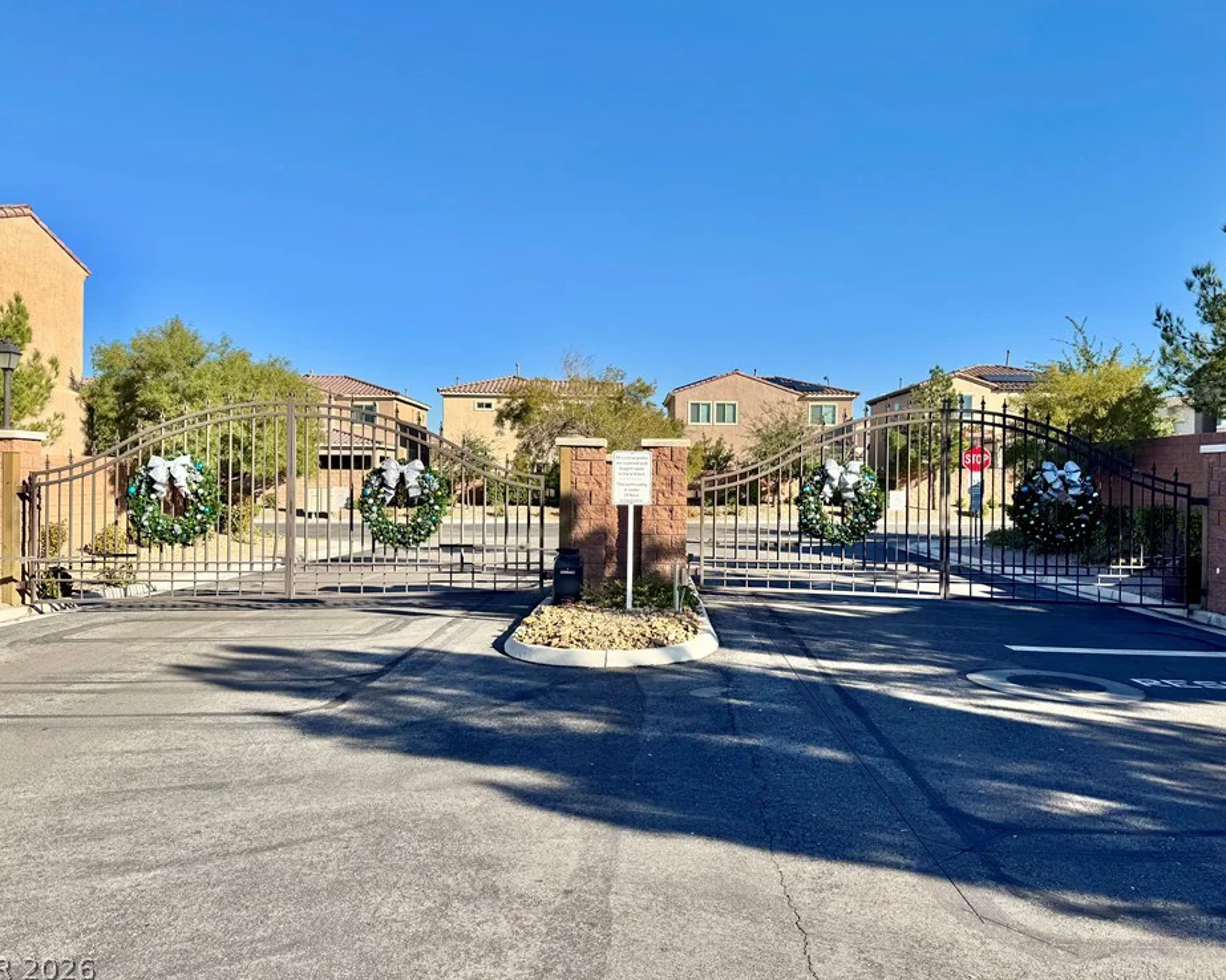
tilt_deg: -0.8
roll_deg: -0.7
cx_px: 630
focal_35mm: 26
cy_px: 481
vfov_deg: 54.9
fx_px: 943
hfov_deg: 66.0
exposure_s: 1/3802
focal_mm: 6.76
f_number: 1.78
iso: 80
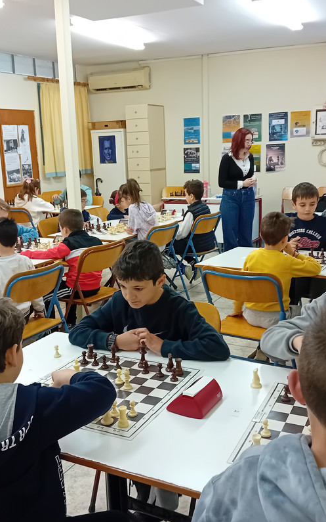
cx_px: 168
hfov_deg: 34.4
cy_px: 261
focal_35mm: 37
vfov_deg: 52.7
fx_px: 526
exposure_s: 1/33.3
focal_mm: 3.98
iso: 500
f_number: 1.8
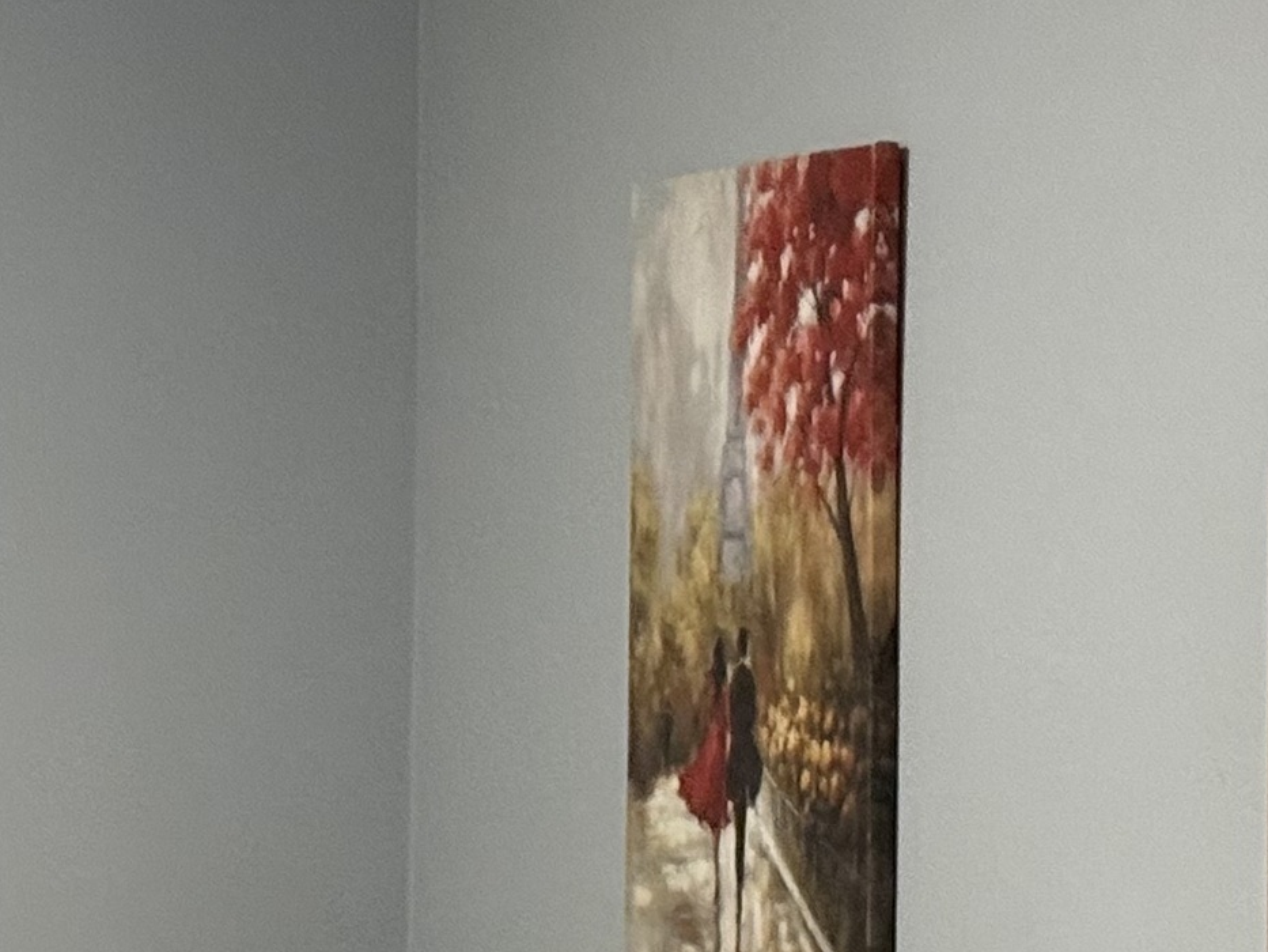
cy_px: 1096
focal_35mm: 158
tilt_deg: -4.9
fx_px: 5788
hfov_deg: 12.5
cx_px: 273
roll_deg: -0.3
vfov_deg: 9.3
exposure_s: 1/40
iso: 500
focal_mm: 6.76
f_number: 1.78
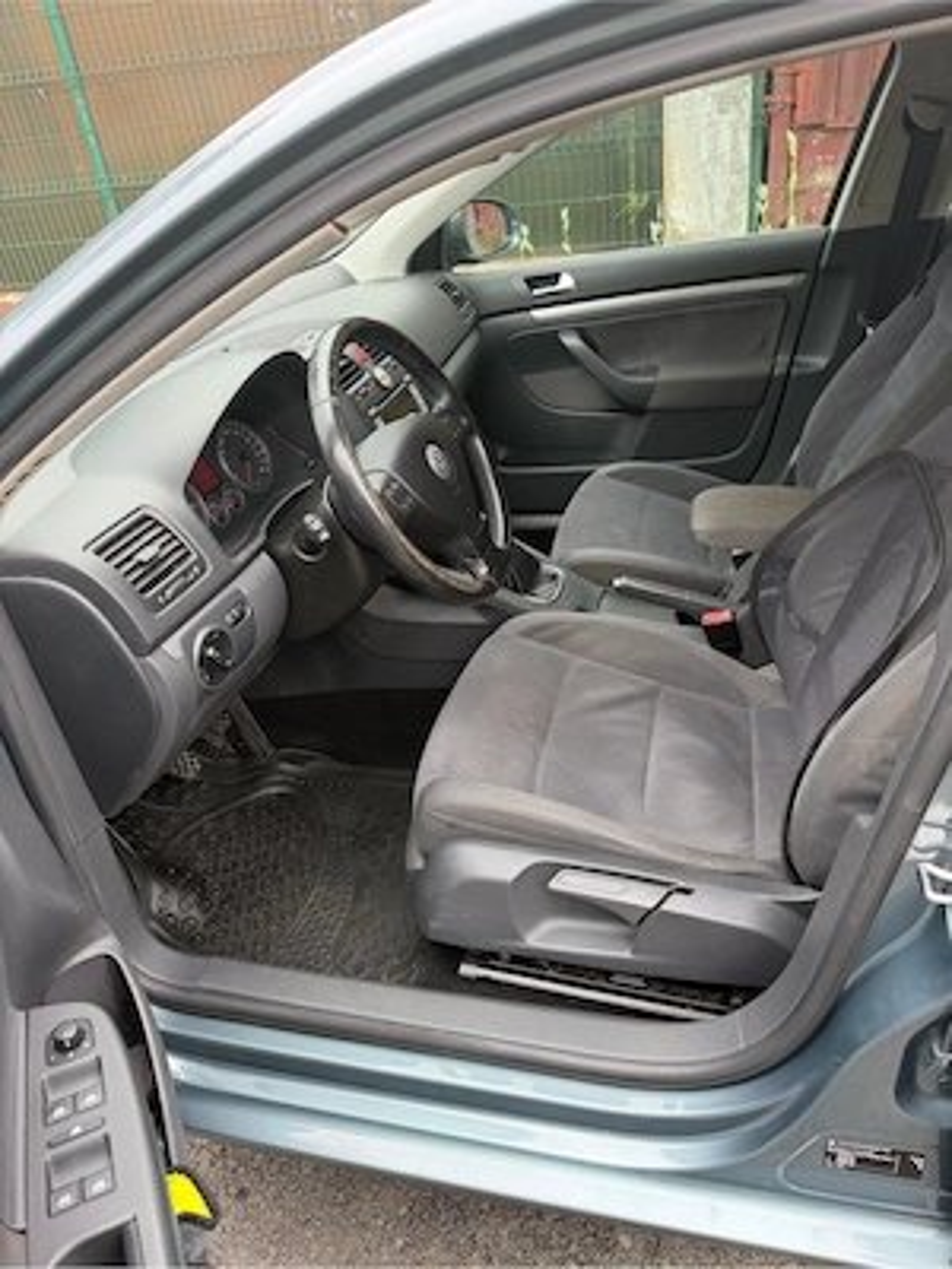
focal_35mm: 24
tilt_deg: -32.1
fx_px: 880
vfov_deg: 71.6
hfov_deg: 56.8
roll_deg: +7.0
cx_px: 476
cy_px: 634
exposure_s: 1/222
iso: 80
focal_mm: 6.76
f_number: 1.78
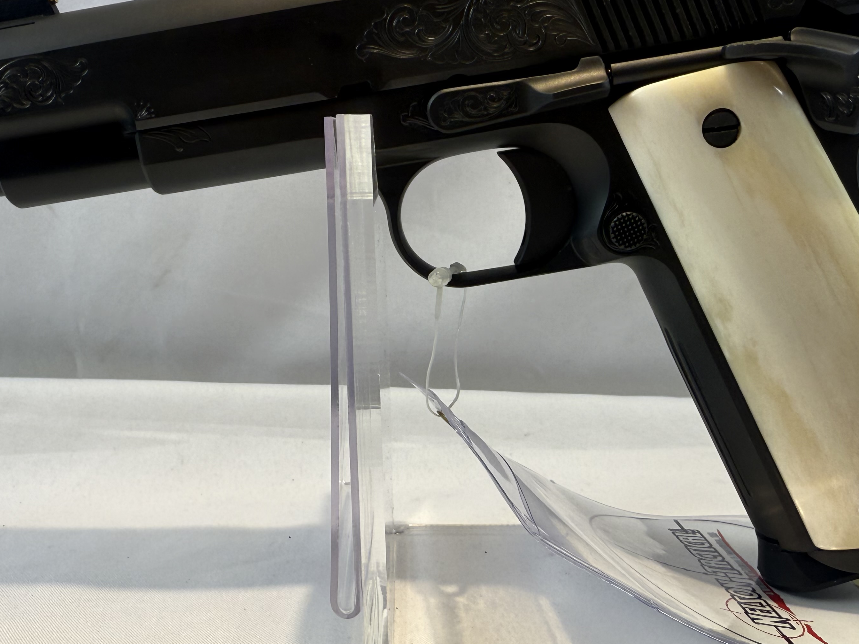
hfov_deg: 51.2
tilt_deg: -5.3
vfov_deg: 39.3
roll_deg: -0.8
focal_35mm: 36
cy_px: 226
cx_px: 489
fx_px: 893
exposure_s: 1/251
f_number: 2.2
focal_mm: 2.22
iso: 40
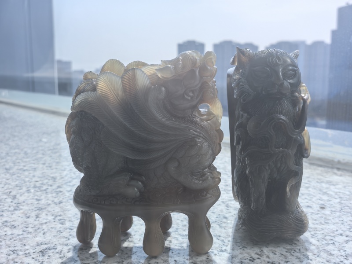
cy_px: 132
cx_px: 176
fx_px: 356
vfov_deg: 40.7
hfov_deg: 52.6
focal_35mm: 35
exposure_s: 1/597
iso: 50
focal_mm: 6.35
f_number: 4
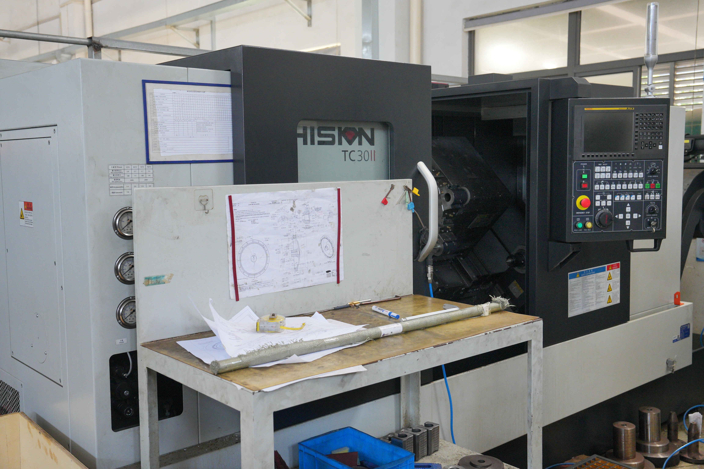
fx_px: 723
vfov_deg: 35.9
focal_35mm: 37
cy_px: 234
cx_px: 352
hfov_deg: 51.9
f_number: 5.6
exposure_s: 1/100
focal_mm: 37
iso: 3200
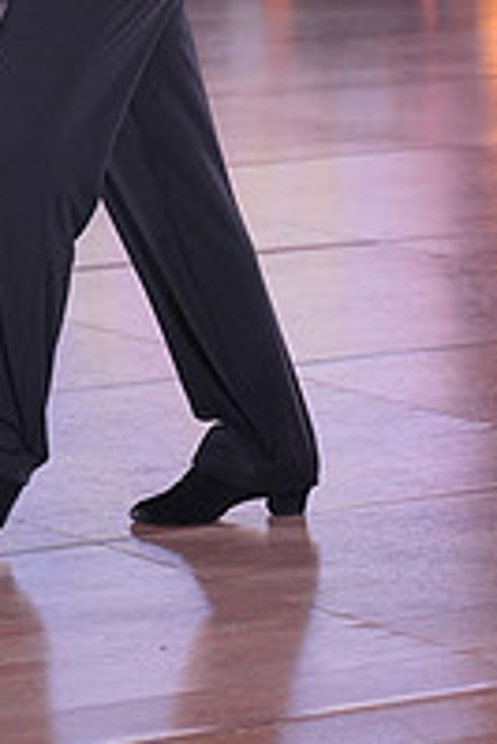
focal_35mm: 256
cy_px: -127
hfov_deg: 5.4
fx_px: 5292
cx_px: -129
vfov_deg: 8.0
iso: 1600
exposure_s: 1/400
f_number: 4
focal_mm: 88
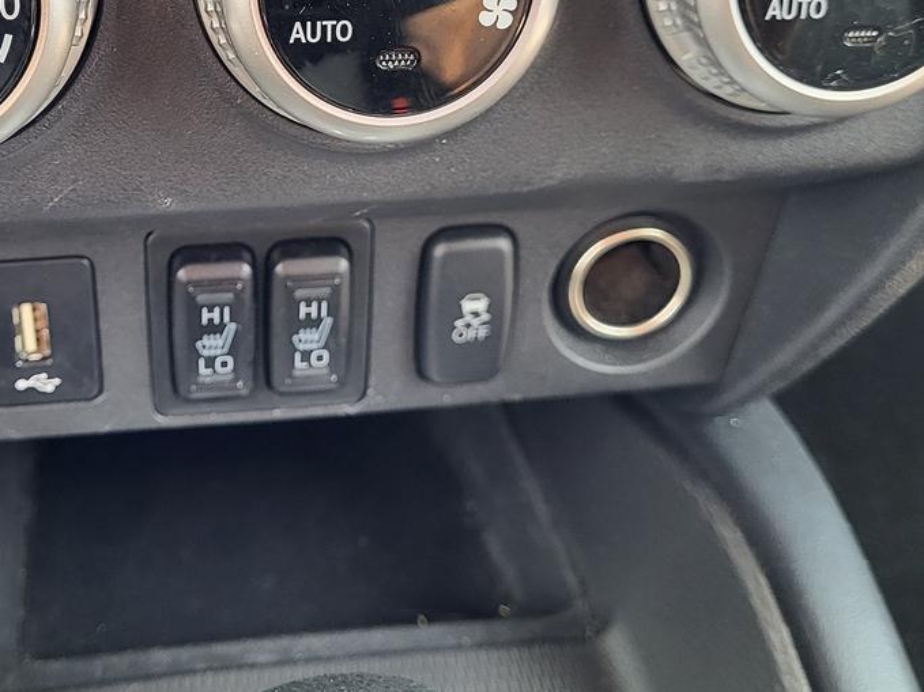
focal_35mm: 49
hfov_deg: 38.2
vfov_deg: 29.2
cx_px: 260
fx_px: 1308
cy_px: 174
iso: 320
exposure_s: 1/120
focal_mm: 5.4
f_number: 1.8
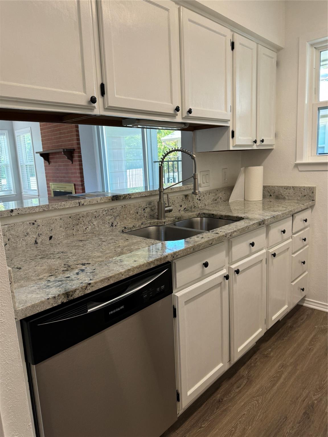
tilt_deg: -15.6
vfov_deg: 71.6
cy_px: 218
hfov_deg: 56.8
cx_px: 164
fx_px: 303
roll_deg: +4.1
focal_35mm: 24
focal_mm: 6.76
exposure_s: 1/60
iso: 100
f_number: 1.78
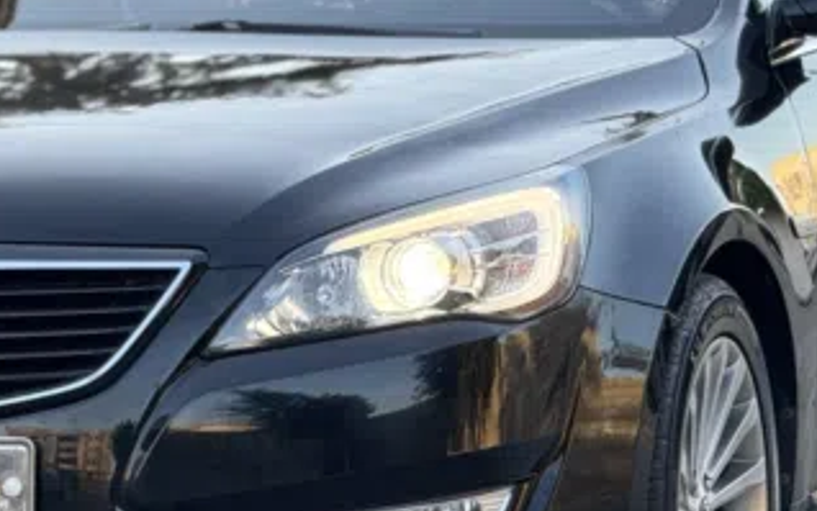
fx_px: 5702
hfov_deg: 8.2
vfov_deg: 5.1
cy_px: 162
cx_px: 293
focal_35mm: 256
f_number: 2.8
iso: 50
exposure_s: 1/108
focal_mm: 15.66
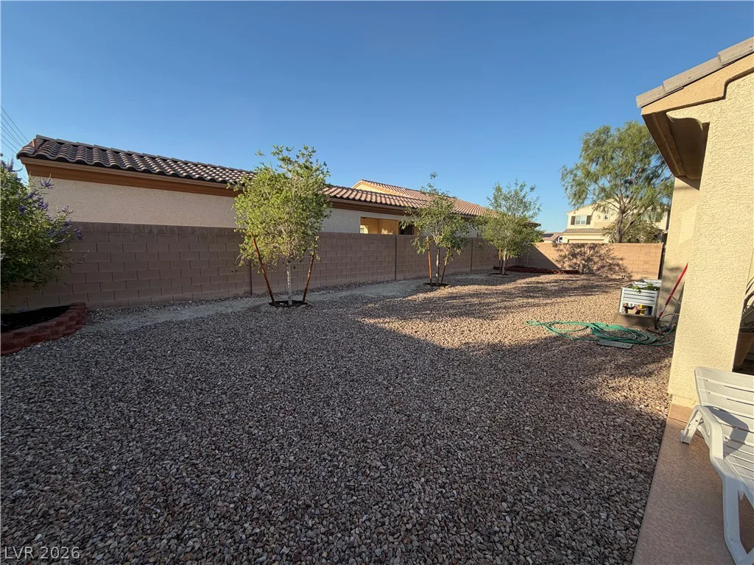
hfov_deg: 102.1
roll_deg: -0.9
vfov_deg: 85.7
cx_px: 377
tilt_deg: -7.3
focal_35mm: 14
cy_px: 282
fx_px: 305
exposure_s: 1/514
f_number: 2.2
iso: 40
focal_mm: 2.22
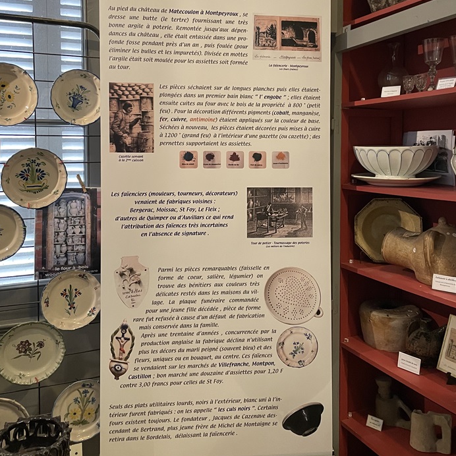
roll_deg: +0.4
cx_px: 227
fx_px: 507
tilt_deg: -1.8
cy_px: 169
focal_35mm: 34
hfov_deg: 48.5
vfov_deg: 48.0
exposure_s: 1/50
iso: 250
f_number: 1.6
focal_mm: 4.2
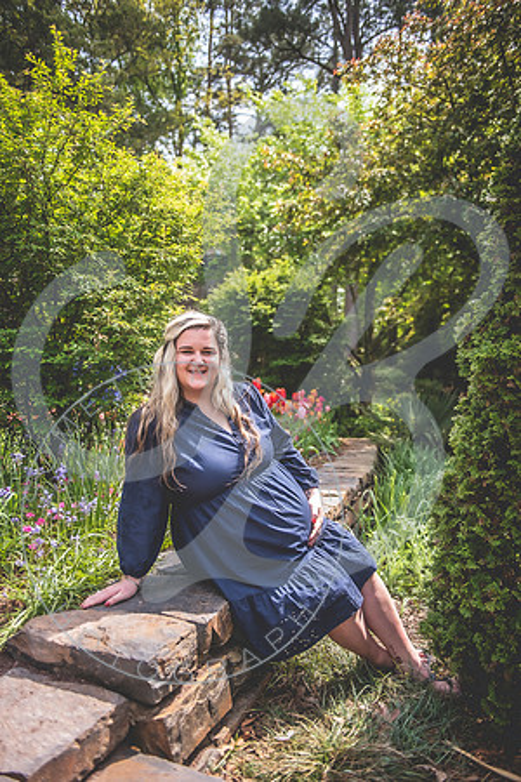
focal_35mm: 29
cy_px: 391
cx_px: 260
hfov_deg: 45.0
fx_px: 629
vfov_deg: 63.7
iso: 64
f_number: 2.8
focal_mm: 29
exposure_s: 1/500
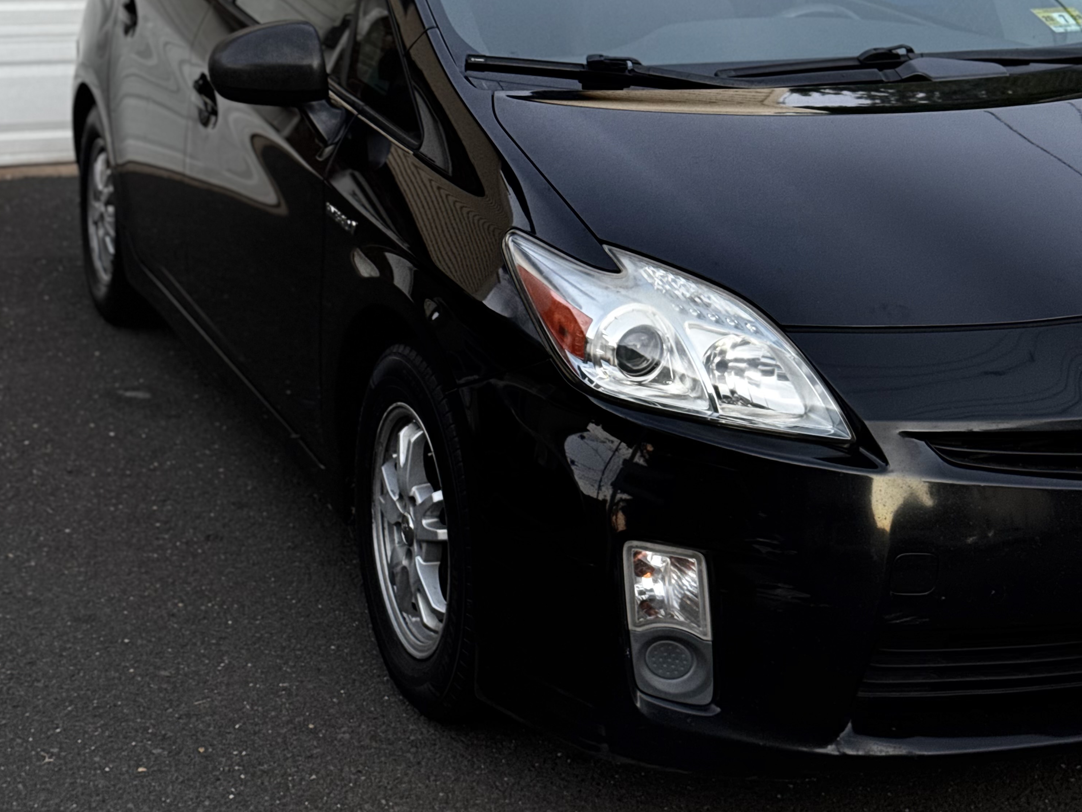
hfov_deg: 29.8
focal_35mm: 65
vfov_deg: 22.4
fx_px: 2032
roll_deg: +2.0
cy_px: 200
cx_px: 539
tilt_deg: -6.1
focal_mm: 6.76
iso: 80
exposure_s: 1/60
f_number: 1.78
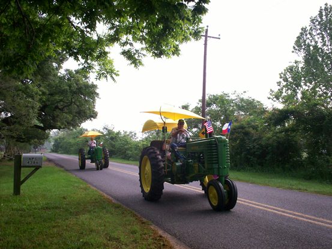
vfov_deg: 39.7
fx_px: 345
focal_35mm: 36
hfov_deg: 51.3
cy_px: 124
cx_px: 166
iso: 100
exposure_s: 1/229
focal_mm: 6
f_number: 4.5
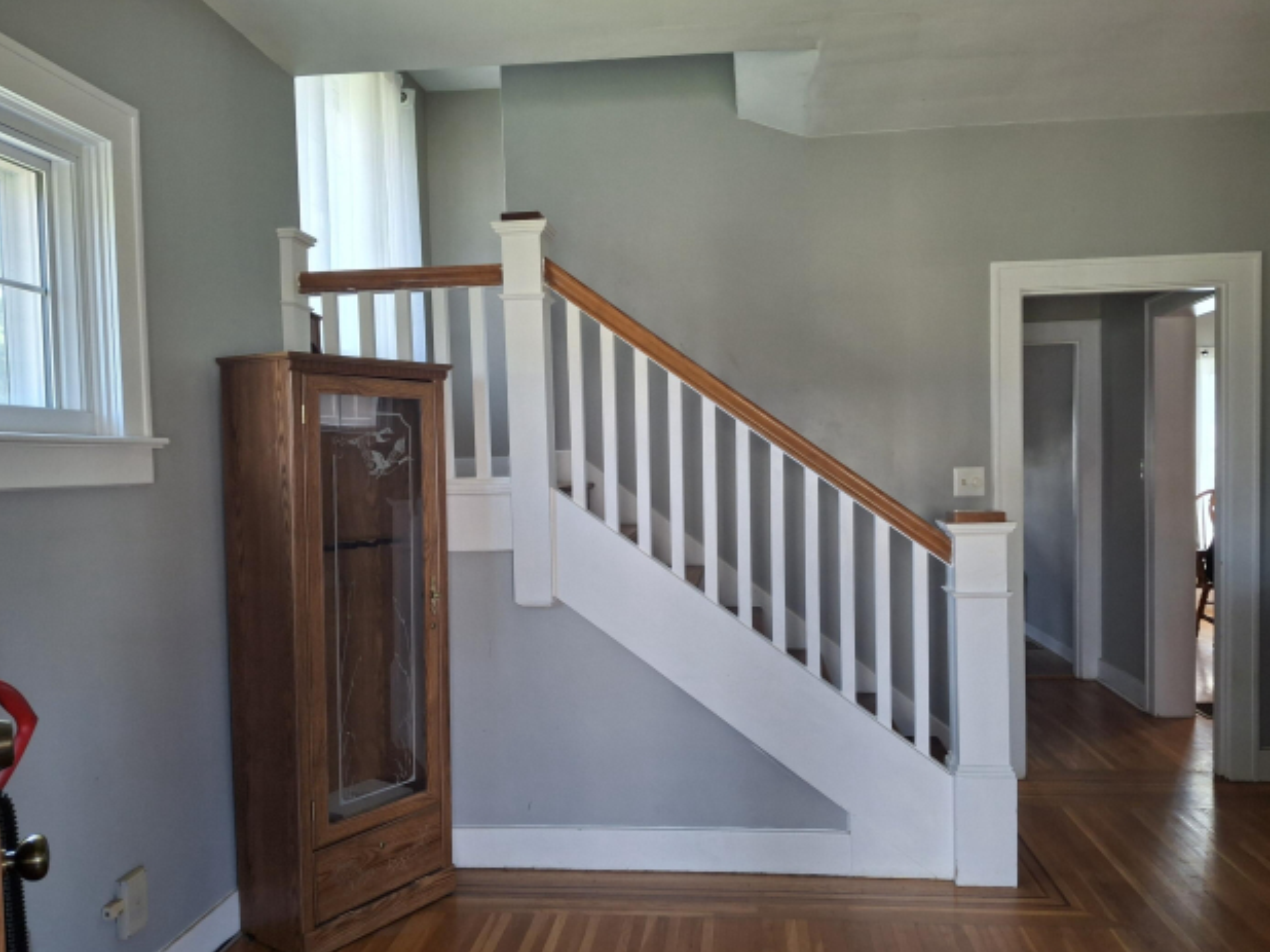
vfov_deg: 51.3
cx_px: 620
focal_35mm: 27
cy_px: 504
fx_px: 990
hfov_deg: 65.3
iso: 100
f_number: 1.8
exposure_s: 1/100
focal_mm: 4.69
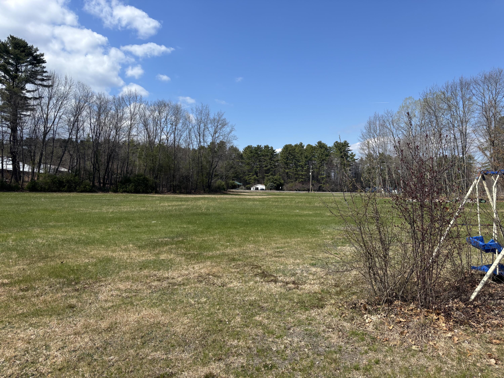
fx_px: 379
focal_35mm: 26
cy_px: 189
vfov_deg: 53.1
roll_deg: -2.8
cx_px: 252
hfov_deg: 67.3
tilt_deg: -0.7
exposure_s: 1/3788
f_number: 1.6
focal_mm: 5.96
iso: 50
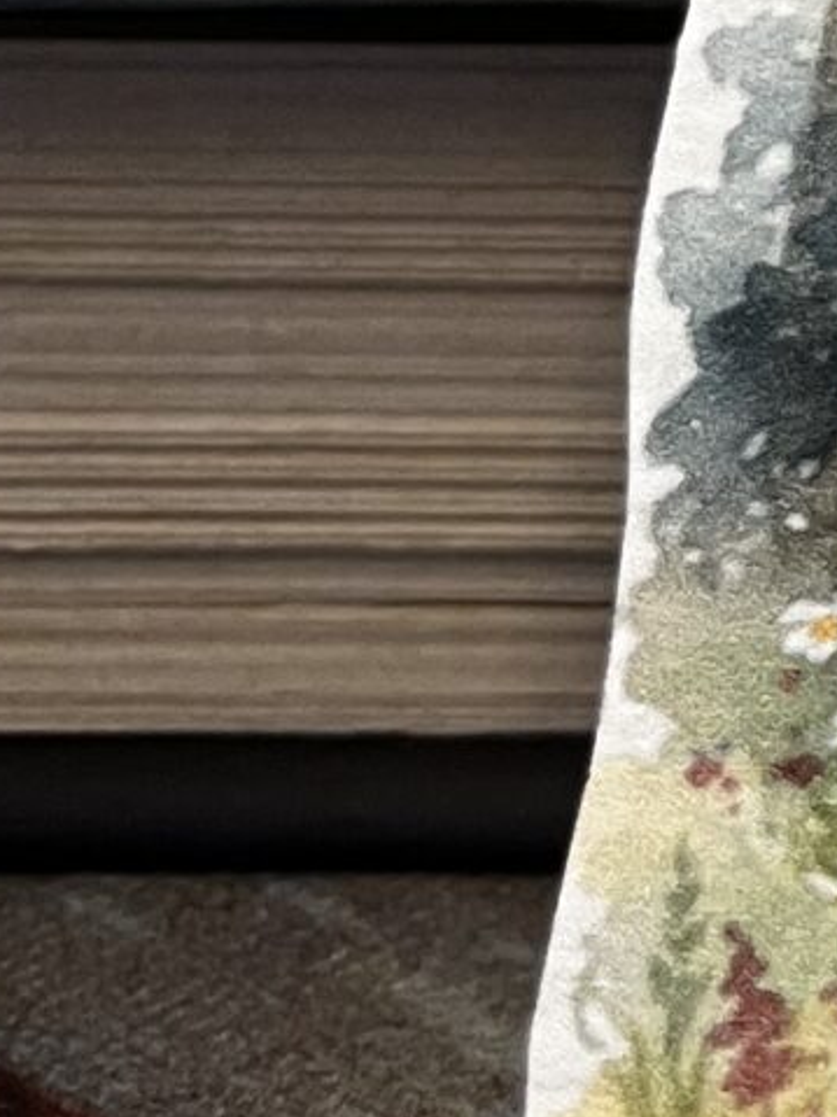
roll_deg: +0.3
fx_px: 4483
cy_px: -590
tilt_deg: -12.6
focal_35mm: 139
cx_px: 2059
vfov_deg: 13.3
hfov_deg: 9.4
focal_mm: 5.1
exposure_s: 1/50
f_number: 1.6
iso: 100
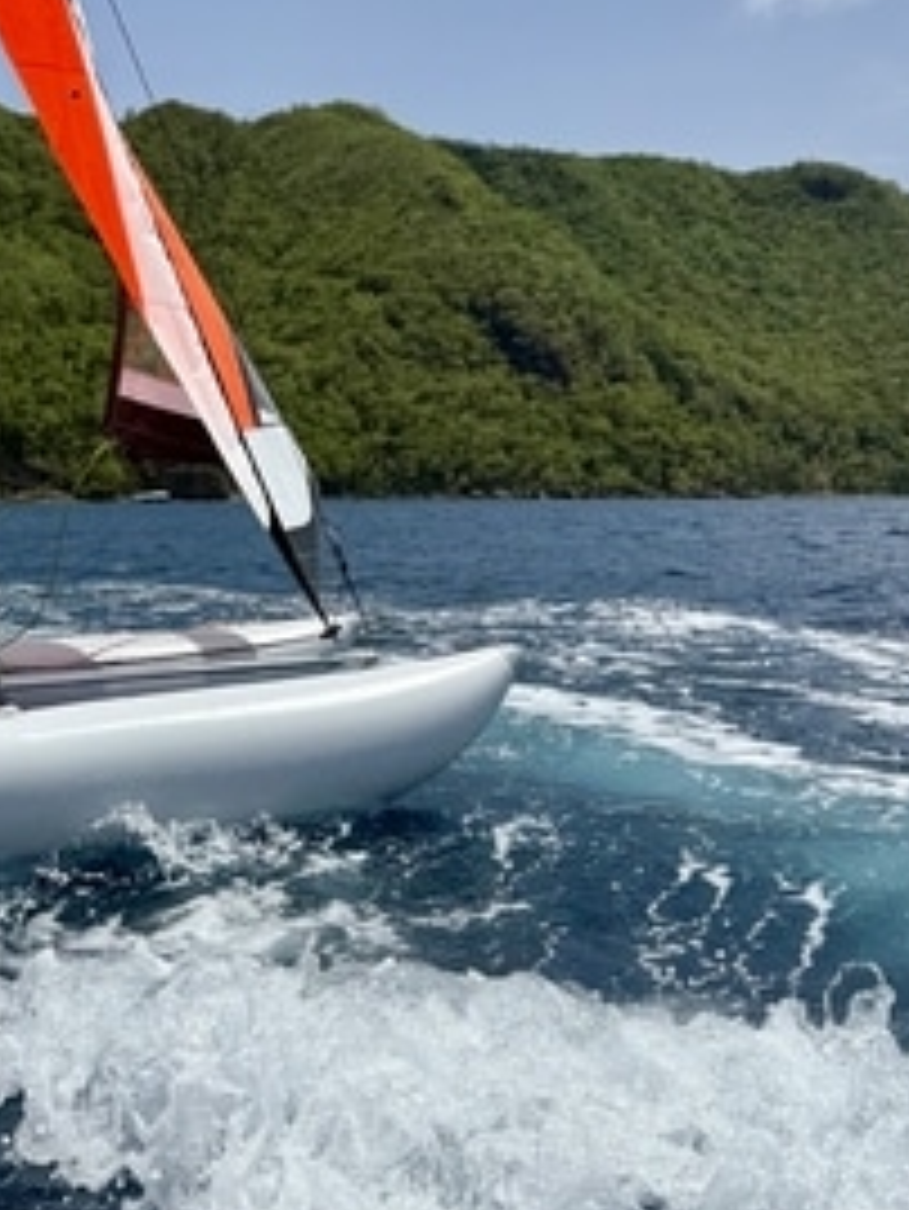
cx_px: 189
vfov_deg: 38.1
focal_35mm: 49
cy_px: 333
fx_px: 1714
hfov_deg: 29.1
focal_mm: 6.76
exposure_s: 1/6711
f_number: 1.78
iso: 80
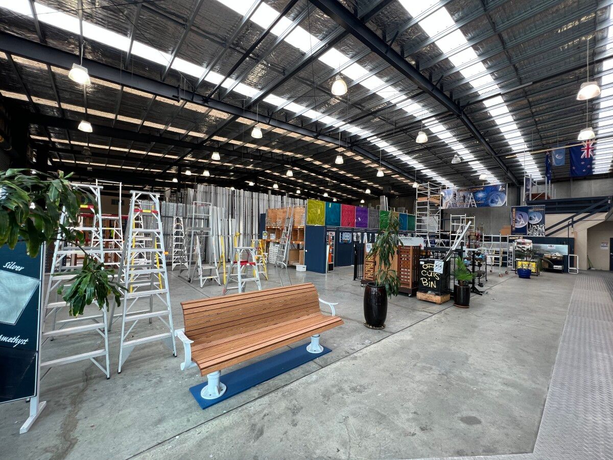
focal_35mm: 13
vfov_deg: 89.9
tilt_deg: -0.8
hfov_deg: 106.2
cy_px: 230
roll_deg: -1.8
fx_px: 230
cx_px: 306
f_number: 1.8
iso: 64
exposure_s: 1/100
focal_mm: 1.57
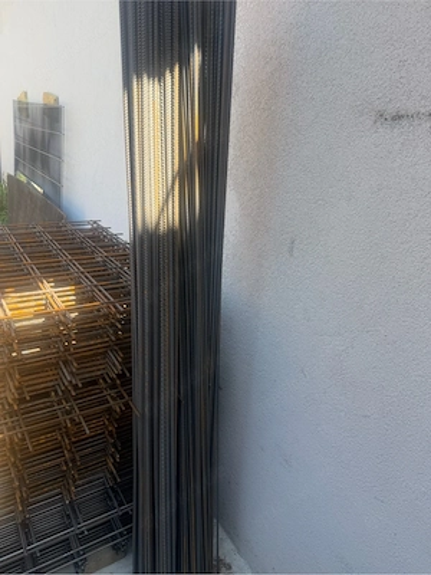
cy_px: 288
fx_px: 398
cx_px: 216
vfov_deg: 71.6
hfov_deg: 56.8
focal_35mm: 24
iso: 80
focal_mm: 6.76
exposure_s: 1/532
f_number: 1.78
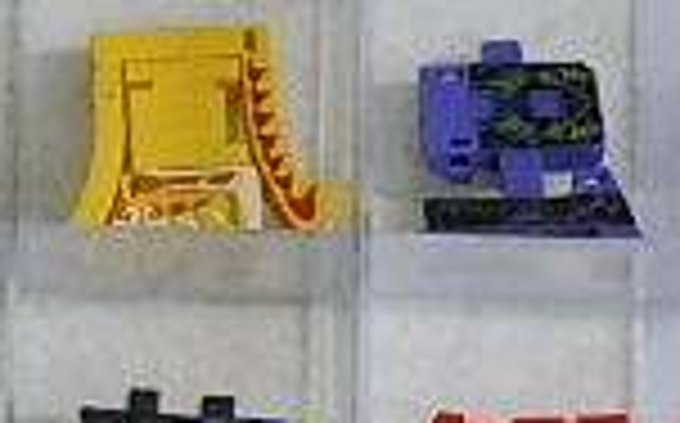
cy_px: 468
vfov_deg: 8.5
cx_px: 266
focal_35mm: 153
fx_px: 2832
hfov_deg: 13.7
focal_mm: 6.17
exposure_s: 1/8
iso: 250
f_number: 3.5
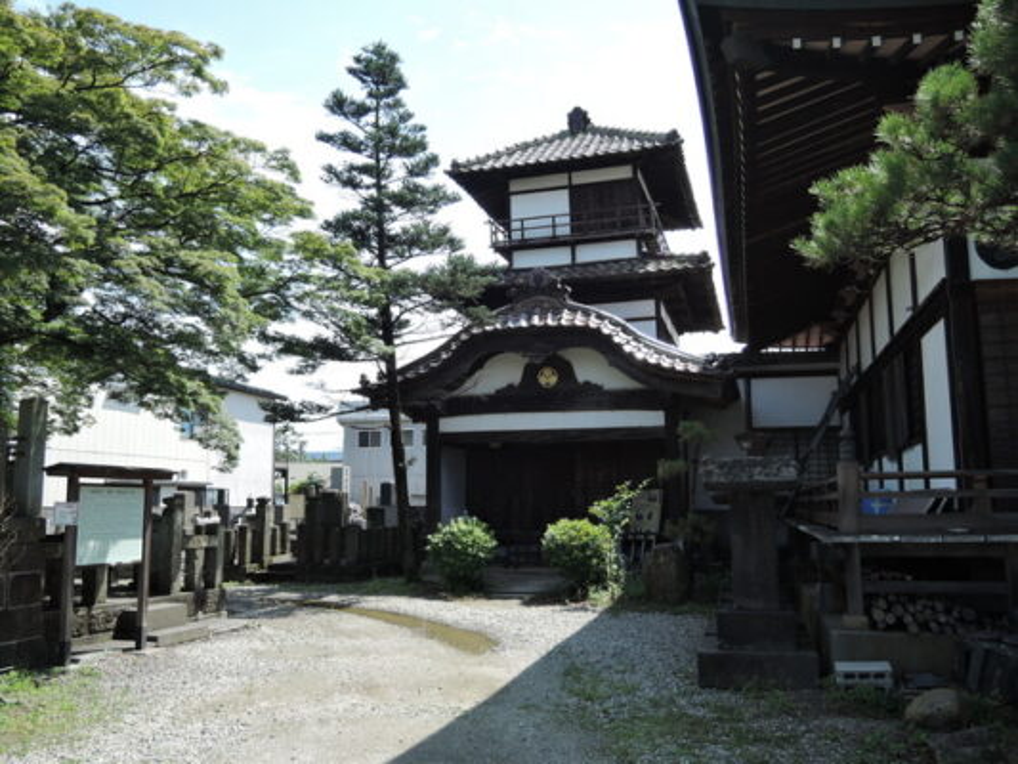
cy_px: 382
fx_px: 912
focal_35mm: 31
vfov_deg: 45.5
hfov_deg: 58.3
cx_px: 509
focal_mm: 6.6
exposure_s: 1/640
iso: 80
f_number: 2.8
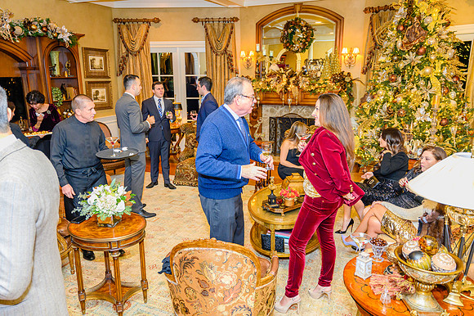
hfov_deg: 67.4
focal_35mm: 27
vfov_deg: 47.9
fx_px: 355
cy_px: 158
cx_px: 237
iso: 4500
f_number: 4
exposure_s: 1/60
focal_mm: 27
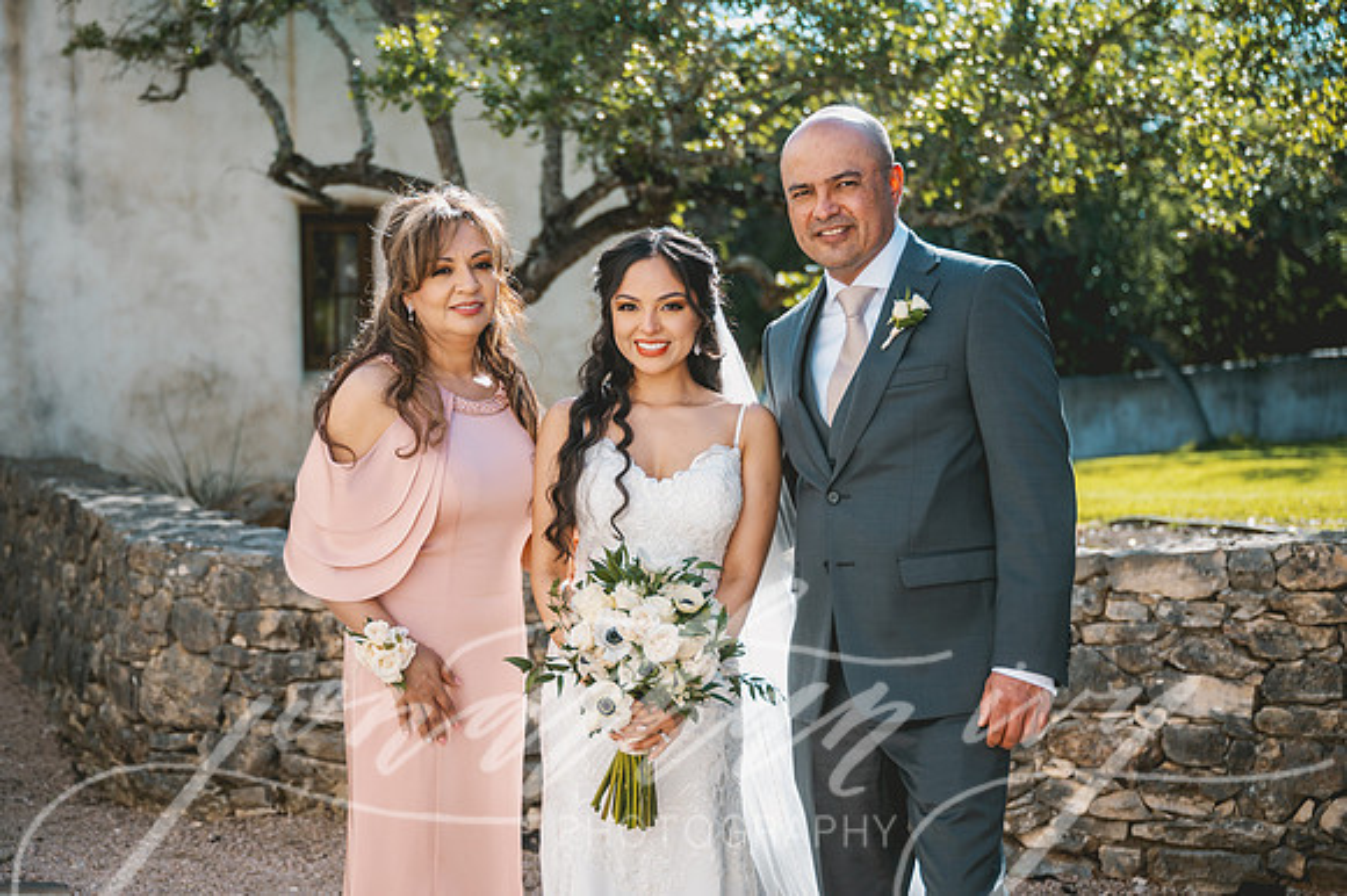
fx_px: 2023
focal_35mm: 54
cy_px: 430
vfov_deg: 25.0
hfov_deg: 36.8
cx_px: 646
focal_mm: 52
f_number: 2.8
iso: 100
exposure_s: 1/2000
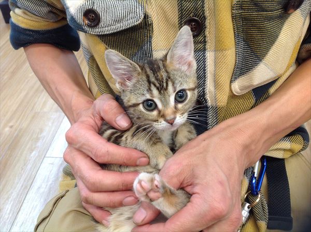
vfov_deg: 40.6
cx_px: 156
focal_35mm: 35
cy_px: 116
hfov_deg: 52.7
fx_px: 314
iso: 50
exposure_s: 1/24
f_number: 2.4
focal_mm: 4.28
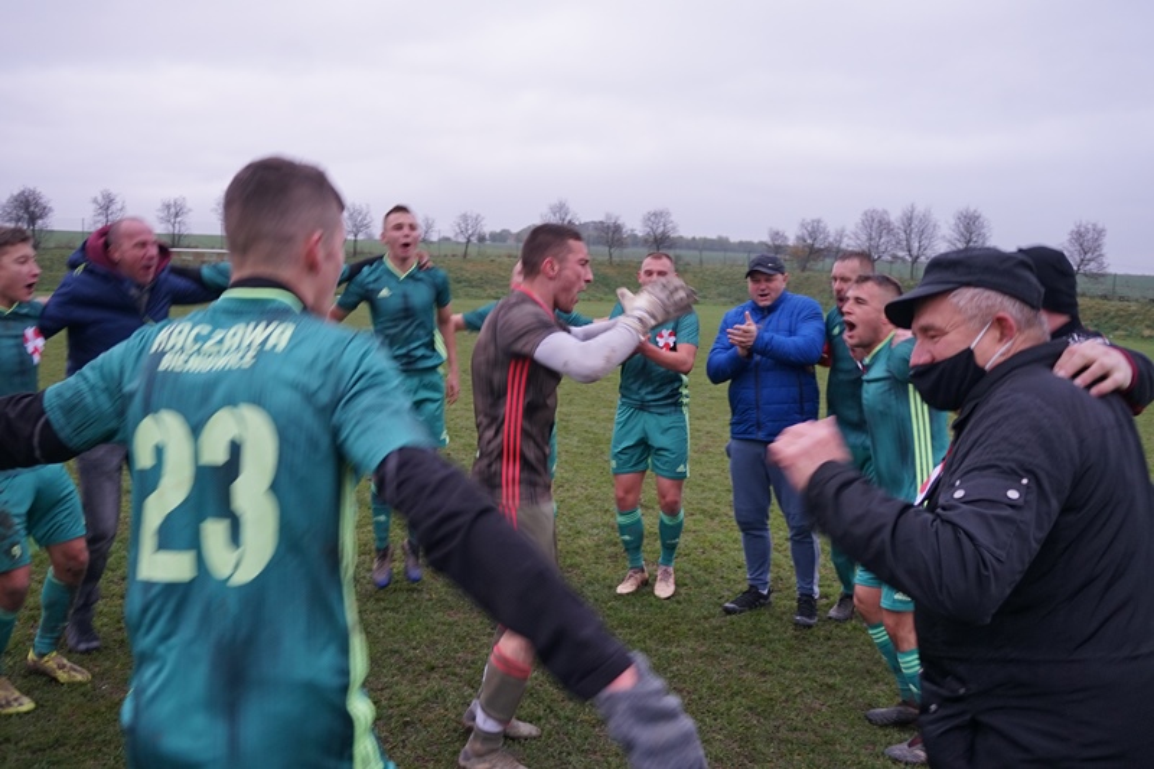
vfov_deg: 47.9
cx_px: 577
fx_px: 865
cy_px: 384
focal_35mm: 27
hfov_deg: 67.4
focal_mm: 18
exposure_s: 1/60
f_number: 4
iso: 320
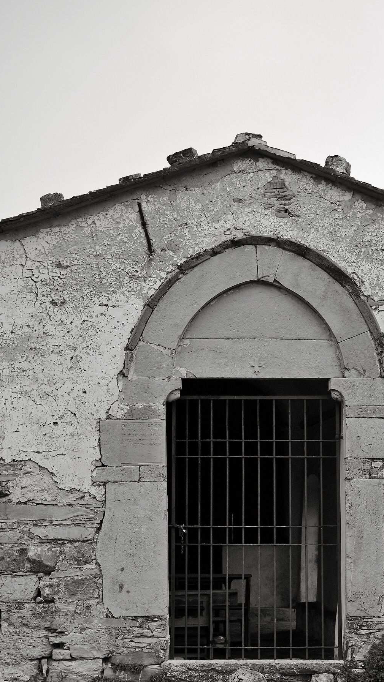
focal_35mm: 49
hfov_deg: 24.4
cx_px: 242
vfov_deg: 41.8
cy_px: 418
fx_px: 887
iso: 160
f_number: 3.2
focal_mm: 23
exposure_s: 1/200
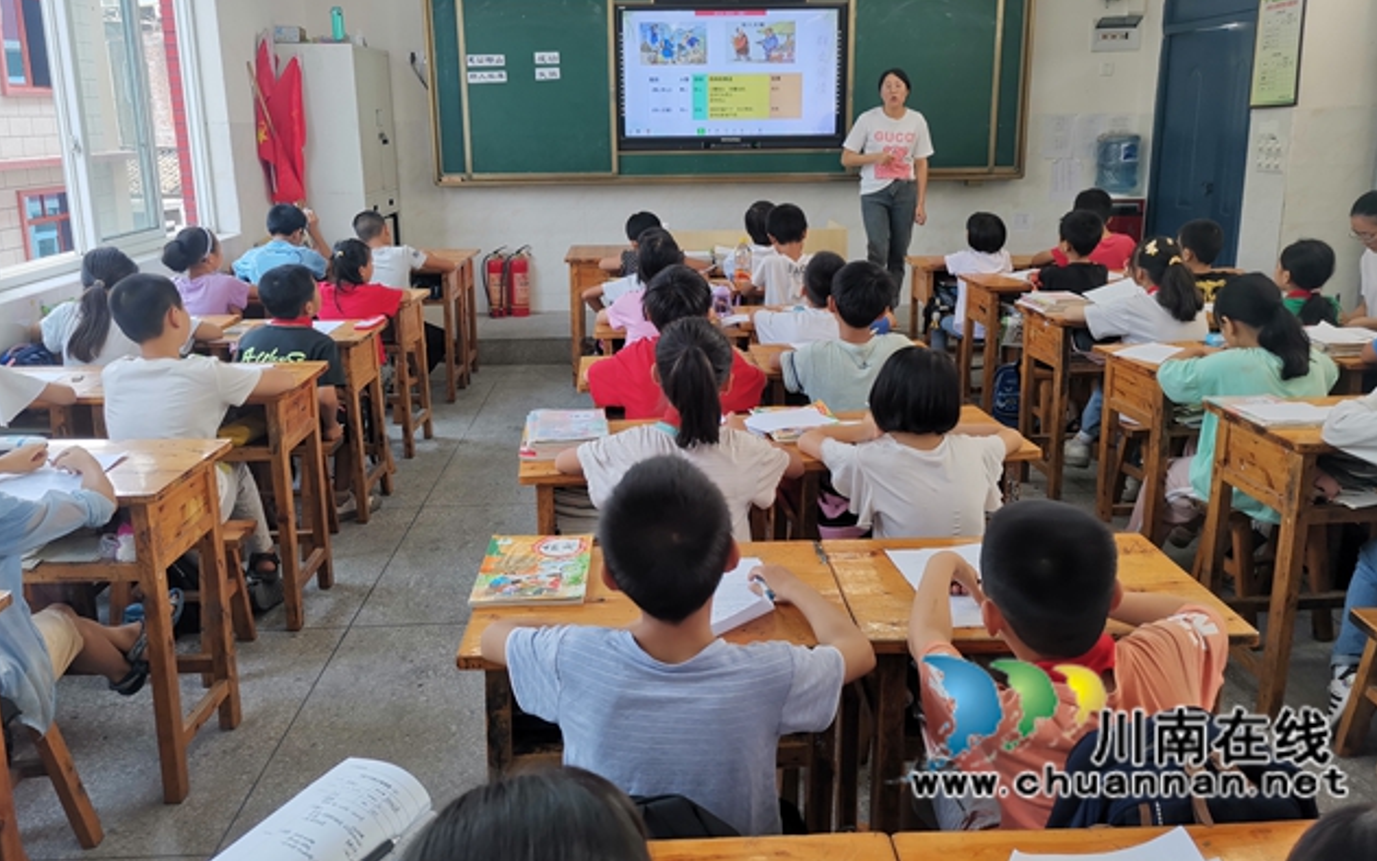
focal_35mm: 28
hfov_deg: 66.5
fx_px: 1051
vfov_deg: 44.3
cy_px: 343
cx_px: 691
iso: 50
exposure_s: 1/100
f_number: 1.8
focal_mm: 4.75
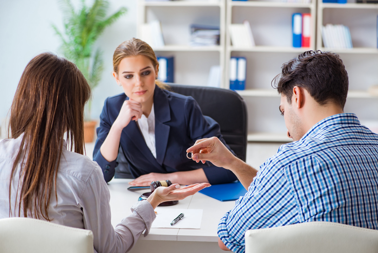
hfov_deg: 19.4
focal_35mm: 105
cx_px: 189
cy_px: 126
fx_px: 1103
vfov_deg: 13.1
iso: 160
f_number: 5.6
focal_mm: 105
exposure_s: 1/100
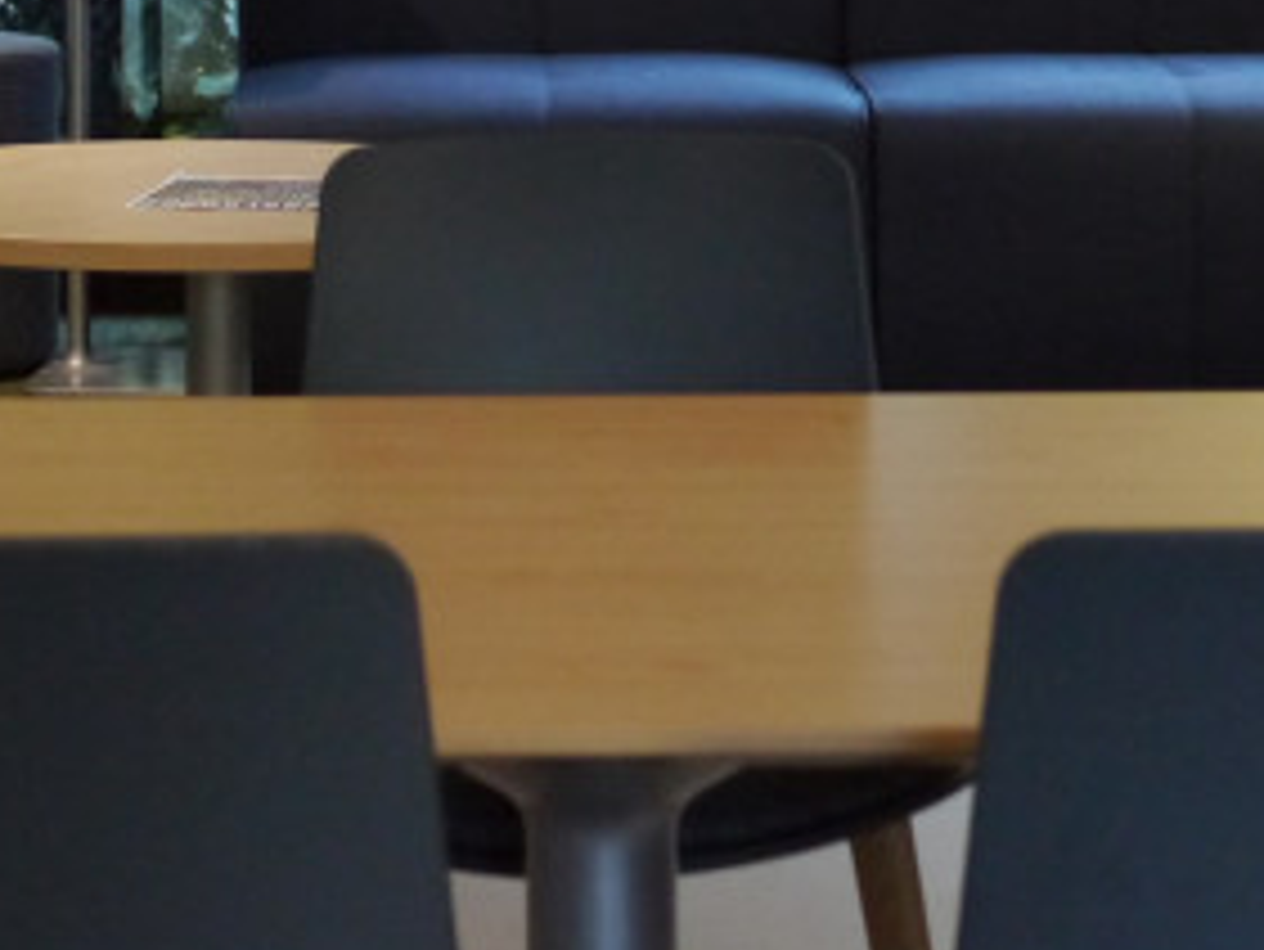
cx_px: 427
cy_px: -367
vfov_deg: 9.4
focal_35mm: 155
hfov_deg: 12.7
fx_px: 5662
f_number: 4
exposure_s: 1/160
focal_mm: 25
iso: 1600
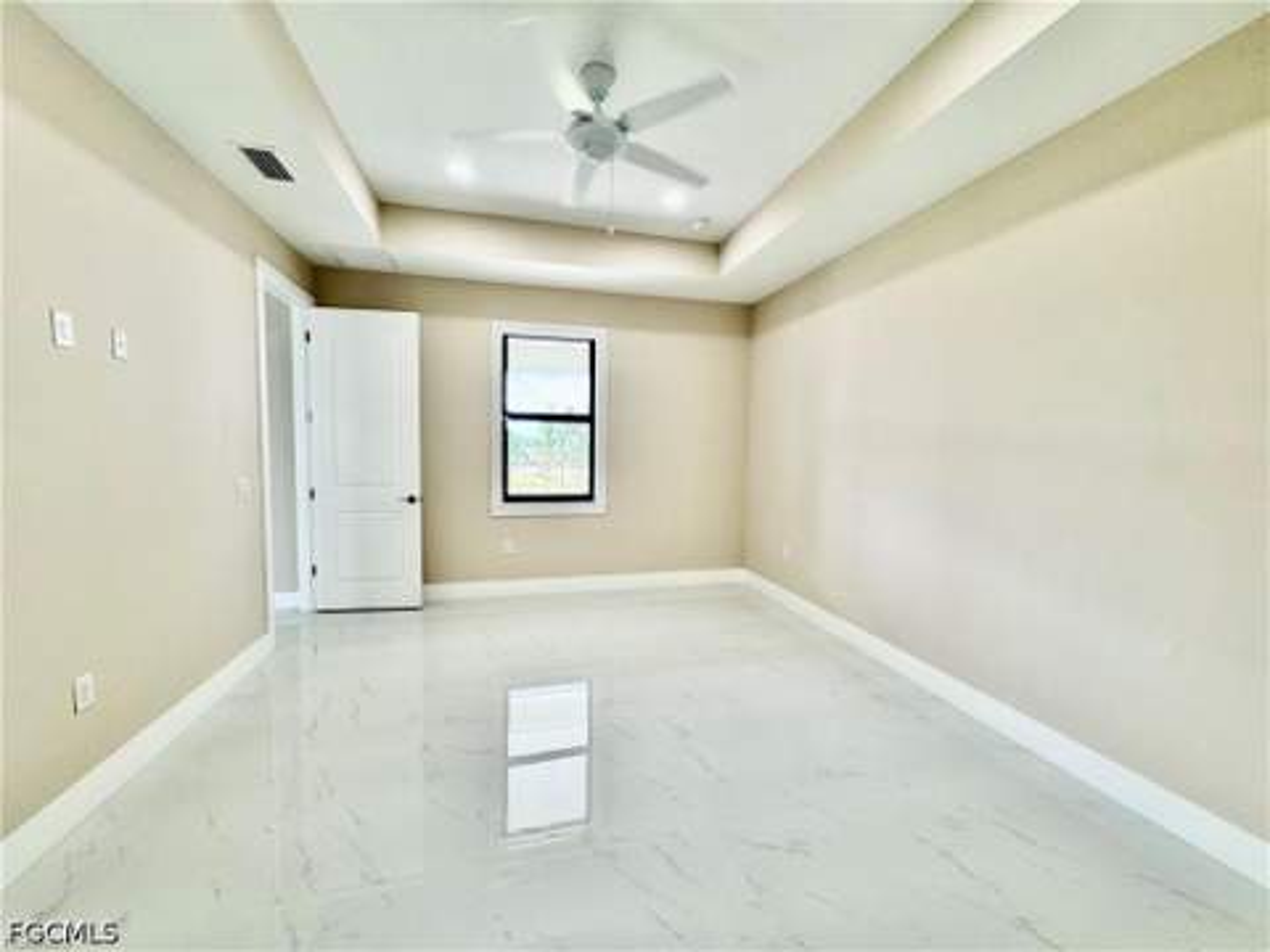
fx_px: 514
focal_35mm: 14
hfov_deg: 102.1
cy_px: 476
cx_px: 635
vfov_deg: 85.7
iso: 64
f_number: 2.2
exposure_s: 1/120
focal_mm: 2.22
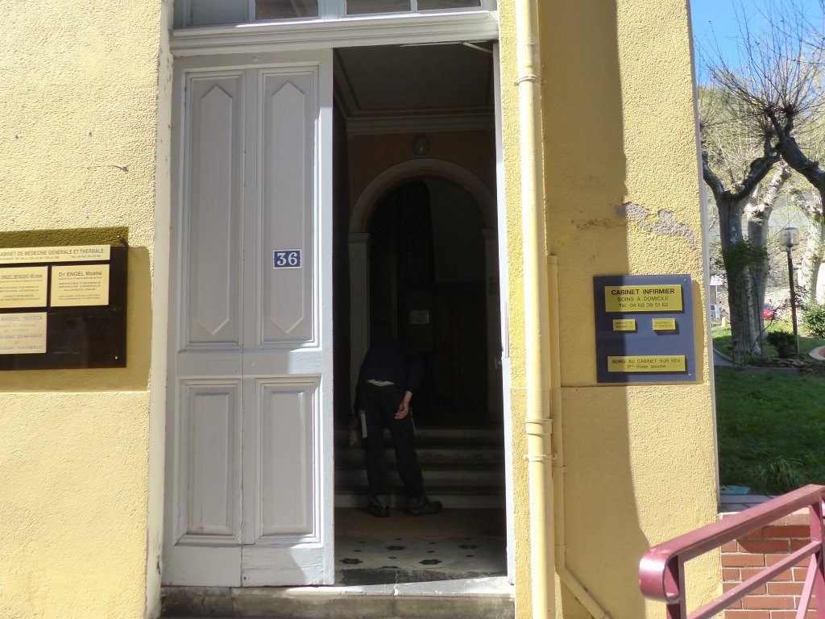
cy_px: 310
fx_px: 715
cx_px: 412
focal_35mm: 30
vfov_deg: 46.8
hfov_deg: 60.0
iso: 200
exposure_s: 1/640
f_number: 3.2
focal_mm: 5.3
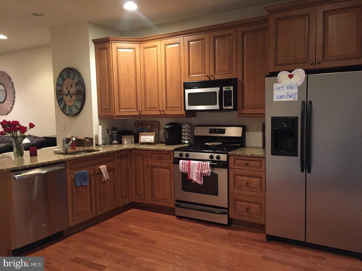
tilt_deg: -5.7
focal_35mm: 29
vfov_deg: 48.2
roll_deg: +0.0
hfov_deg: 61.7
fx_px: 303
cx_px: 181
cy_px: 136
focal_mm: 4.15
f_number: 2.2
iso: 320
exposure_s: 1/15
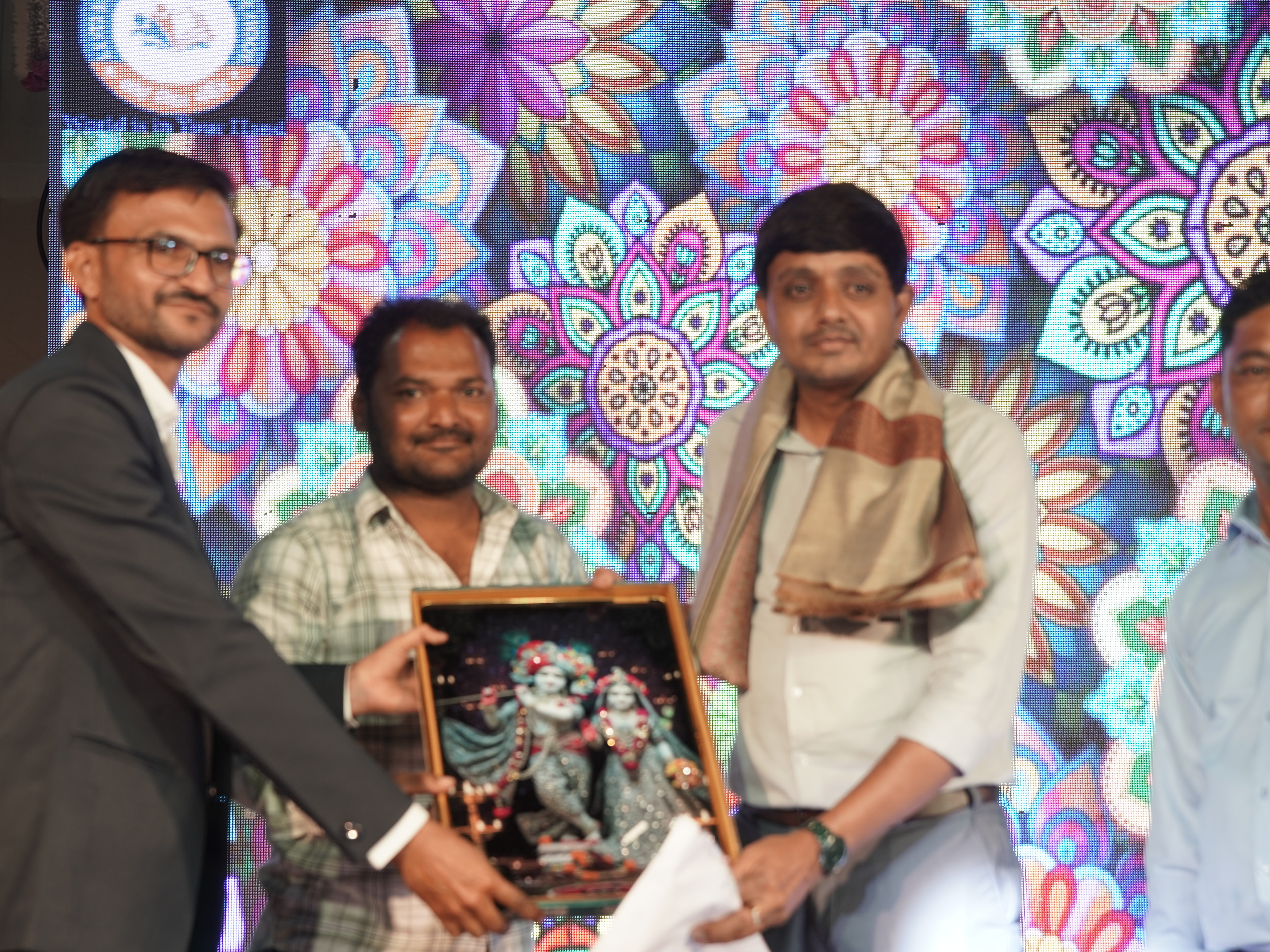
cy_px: 521
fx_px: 2752
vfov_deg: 19.6
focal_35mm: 75
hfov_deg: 26.0
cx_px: 576
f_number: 5
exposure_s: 1/100
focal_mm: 62
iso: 250
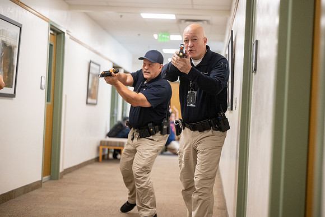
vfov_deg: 19.5
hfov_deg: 28.8
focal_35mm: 70
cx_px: 162
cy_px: 108
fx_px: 632
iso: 2500
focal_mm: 70
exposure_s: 1/640
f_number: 2.8
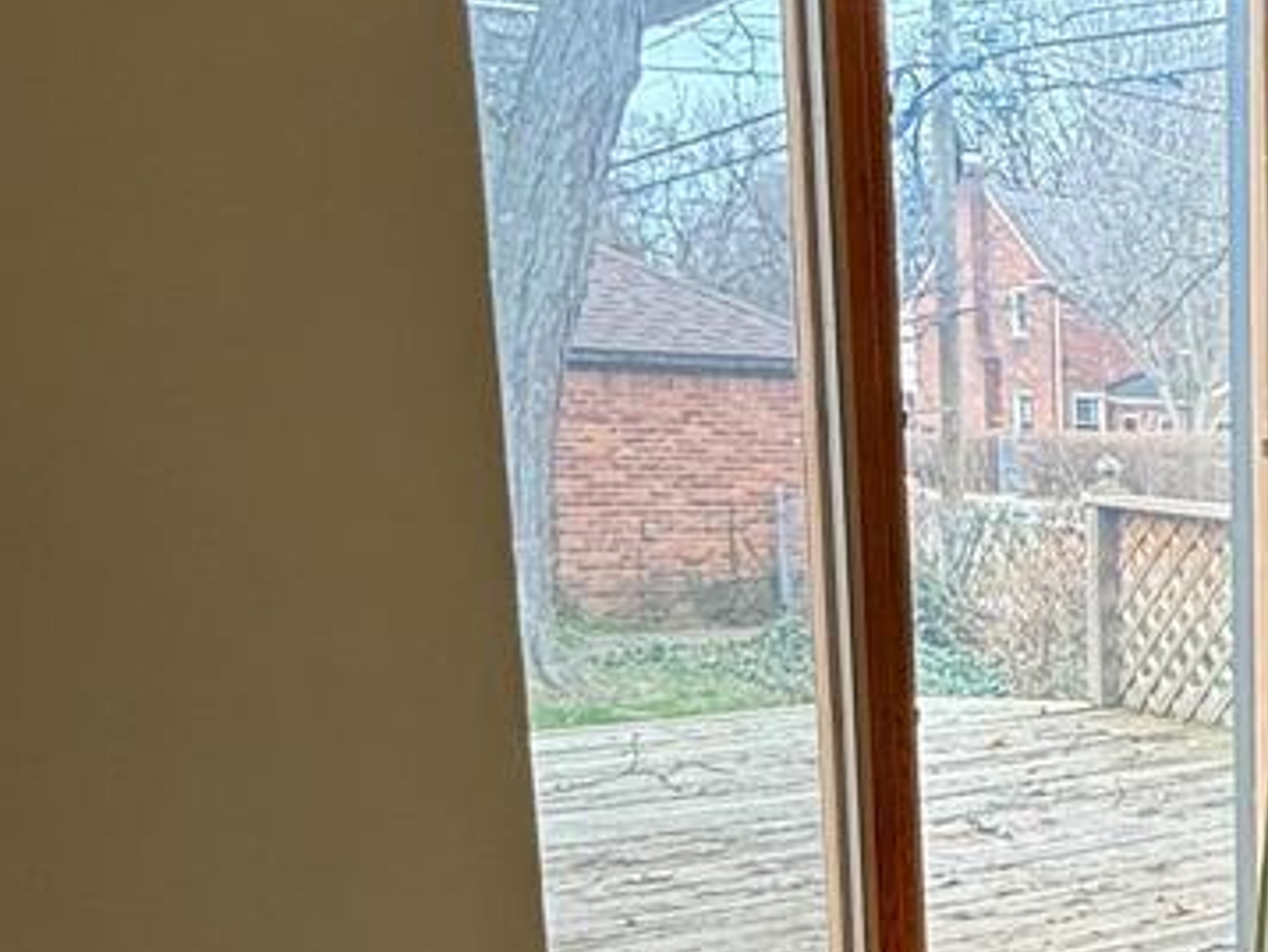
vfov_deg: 34.5
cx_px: 1665
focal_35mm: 40
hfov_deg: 33.5
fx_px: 1466
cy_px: 807
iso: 160
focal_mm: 2.22
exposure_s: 1/120
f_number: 2.2
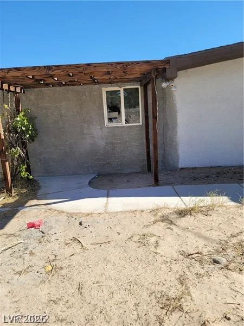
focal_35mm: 25
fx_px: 235
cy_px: 163
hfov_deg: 54.9
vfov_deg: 69.4
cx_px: 122
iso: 20
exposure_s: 1/652
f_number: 1.8
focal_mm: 7
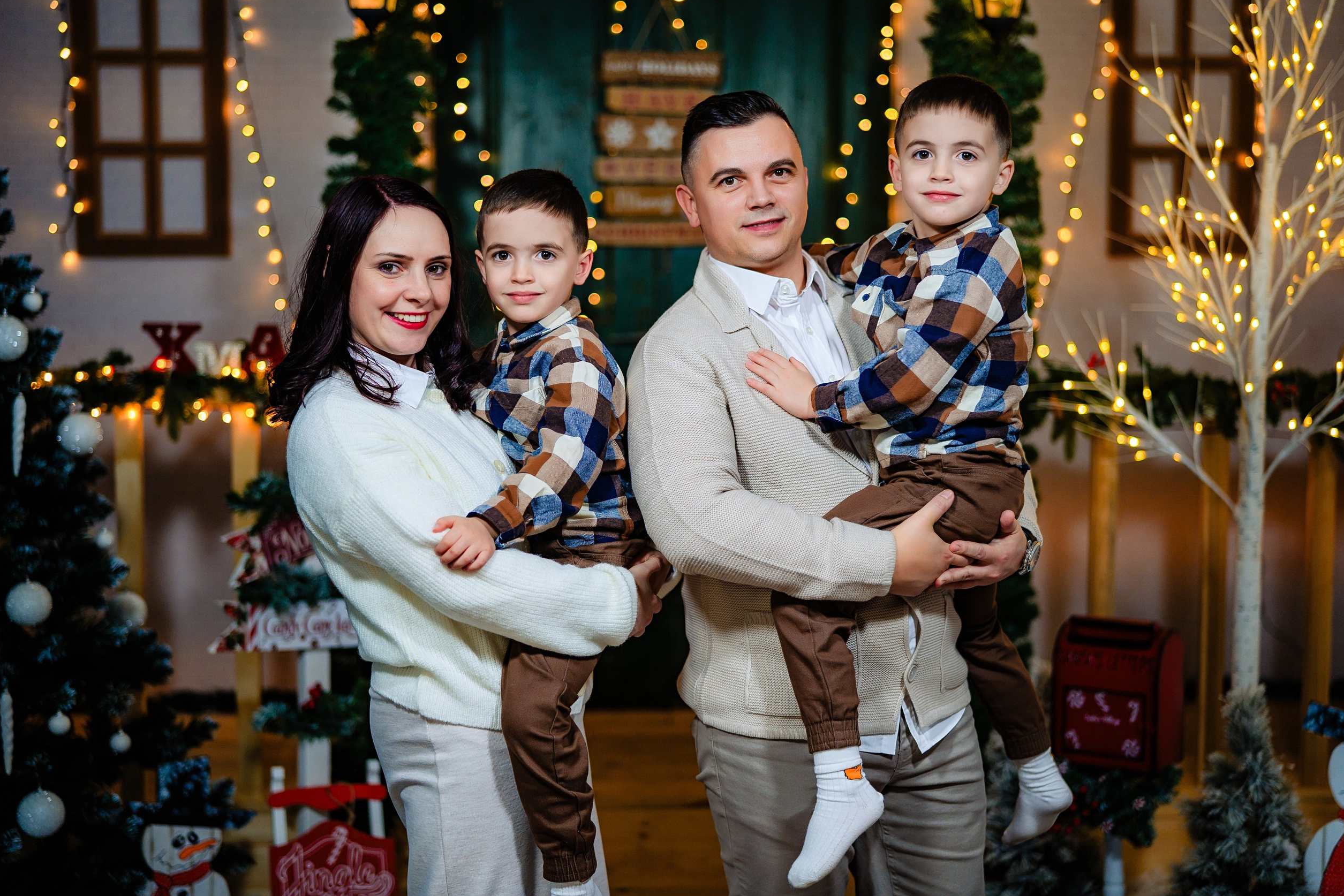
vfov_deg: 26.5
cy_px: 442
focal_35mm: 51
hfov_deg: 38.9
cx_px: 667
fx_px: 1904
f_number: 1.4
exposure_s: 1/250
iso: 400
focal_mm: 50
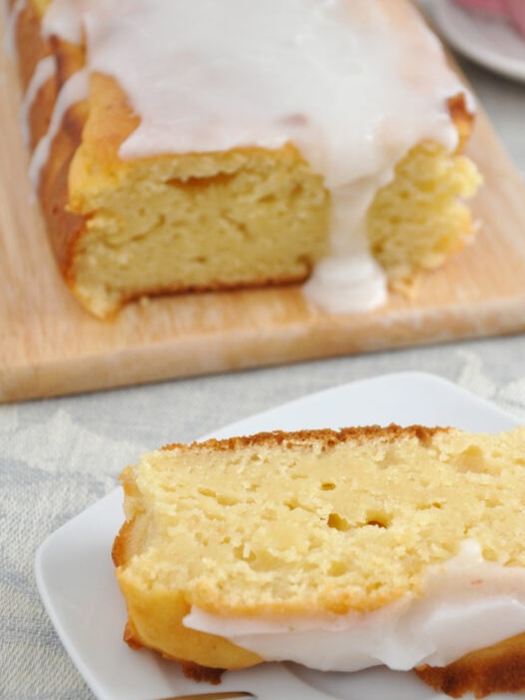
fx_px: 2204
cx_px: 331
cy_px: 340
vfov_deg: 18.0
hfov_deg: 13.6
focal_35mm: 109
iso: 800
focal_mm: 52
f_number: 5
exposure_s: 1/60
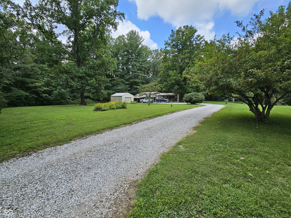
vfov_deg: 89.9
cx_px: 146
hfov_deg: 106.2
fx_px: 109
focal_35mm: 13
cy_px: 109
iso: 50
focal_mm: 2.2
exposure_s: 1/559
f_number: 2.2
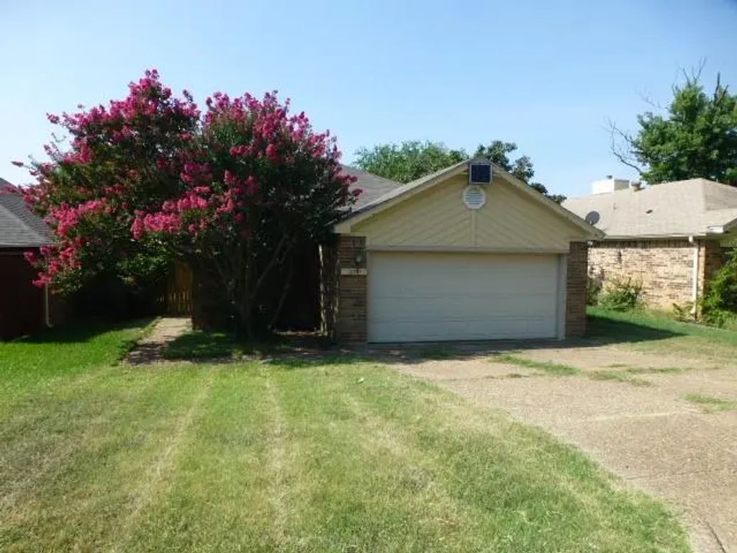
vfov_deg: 56.8
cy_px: 276
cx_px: 368
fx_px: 511
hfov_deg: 71.6
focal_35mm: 24
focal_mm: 4.3
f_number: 4
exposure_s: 1/640
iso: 100
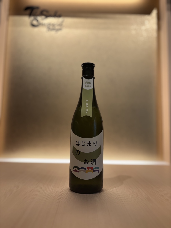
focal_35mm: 26
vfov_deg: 67.3
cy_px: 114
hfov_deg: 53.1
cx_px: 86
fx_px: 171
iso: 40
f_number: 1.6
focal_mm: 5.96
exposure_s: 1/100
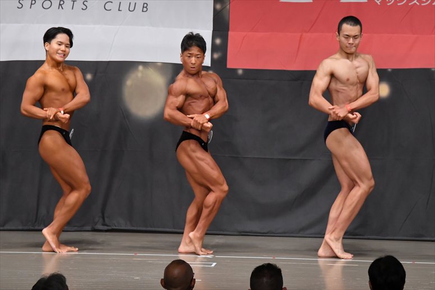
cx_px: 218
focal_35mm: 202
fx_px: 2440
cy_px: 145
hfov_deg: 10.2
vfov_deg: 6.8
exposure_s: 1/400
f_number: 5.6
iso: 5000
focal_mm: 135
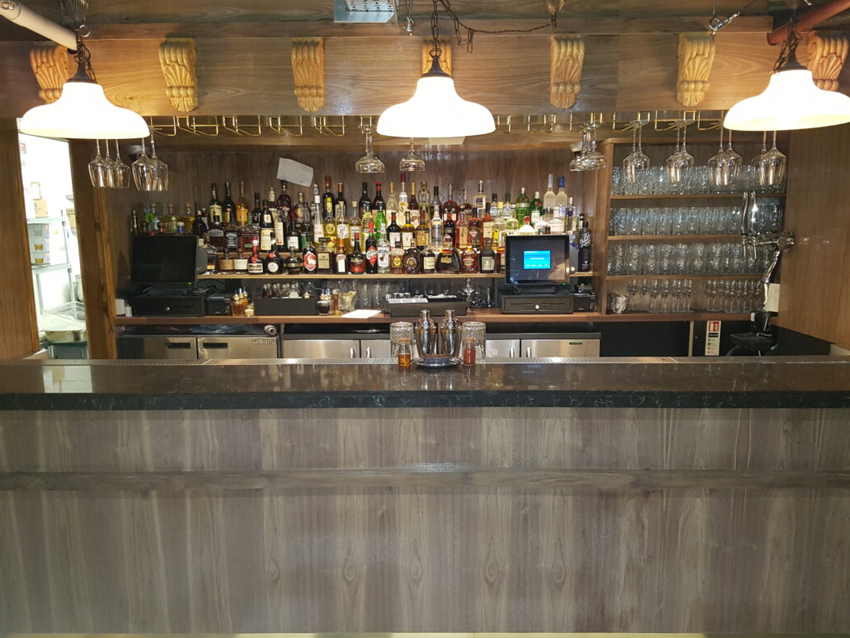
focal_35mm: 27
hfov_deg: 65.3
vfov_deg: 51.3
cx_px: 424
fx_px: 663
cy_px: 330
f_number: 1.7
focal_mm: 4.2
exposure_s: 1/20
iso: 200
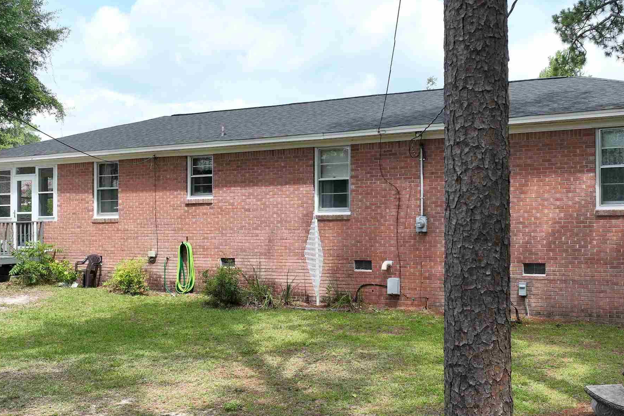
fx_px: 745
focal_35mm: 43
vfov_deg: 31.2
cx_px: 326
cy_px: 223
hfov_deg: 45.4
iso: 300
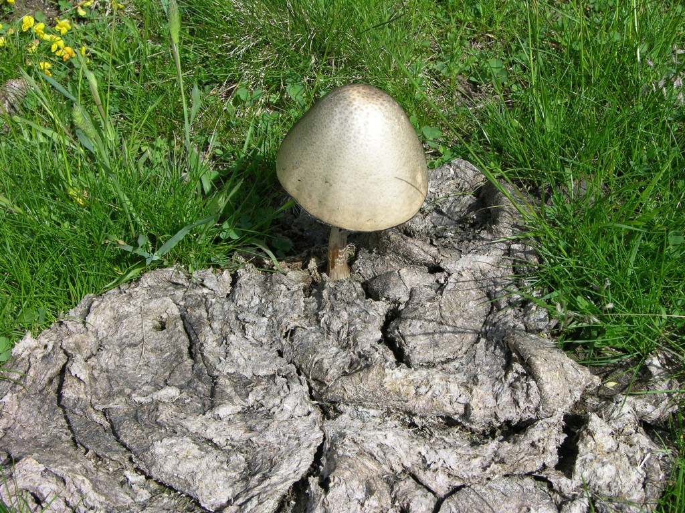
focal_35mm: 62
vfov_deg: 23.7
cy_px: 256
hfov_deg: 31.2
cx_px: 342
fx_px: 1227
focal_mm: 15.7
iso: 50
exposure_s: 1/216
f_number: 5.7
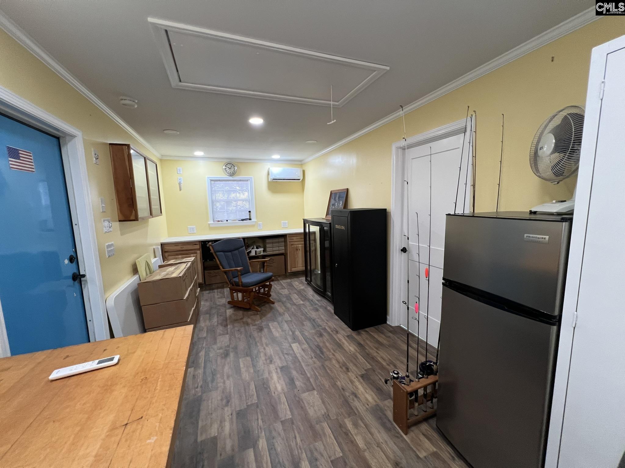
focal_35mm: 13
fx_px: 235
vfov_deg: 89.9
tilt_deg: -7.4
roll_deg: +1.7
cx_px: 312
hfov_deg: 106.2
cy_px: 234
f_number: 1.8
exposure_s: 1/120
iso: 200
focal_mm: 1.57
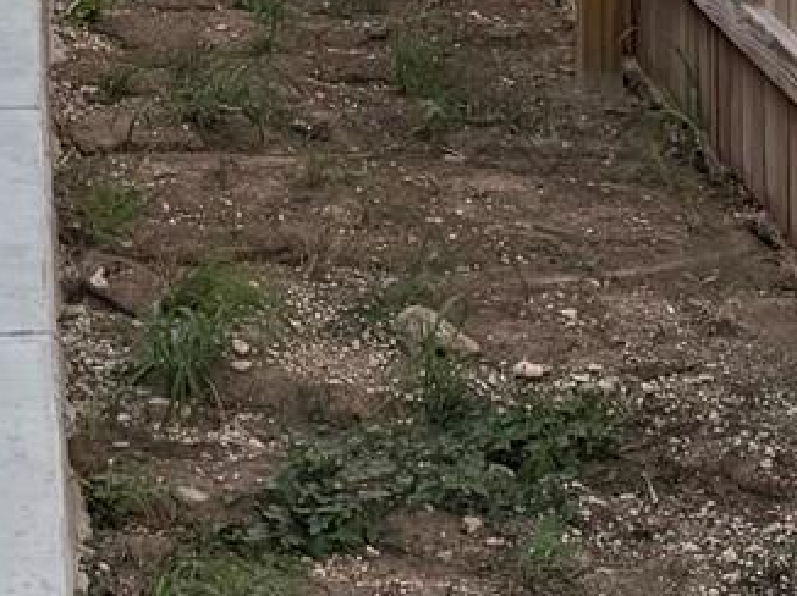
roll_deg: +1.3
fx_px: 3474
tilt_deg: -10.6
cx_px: 171
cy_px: -29
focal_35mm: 151
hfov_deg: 13.0
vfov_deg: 9.7
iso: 80
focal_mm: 6.76
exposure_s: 1/2710
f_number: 1.78
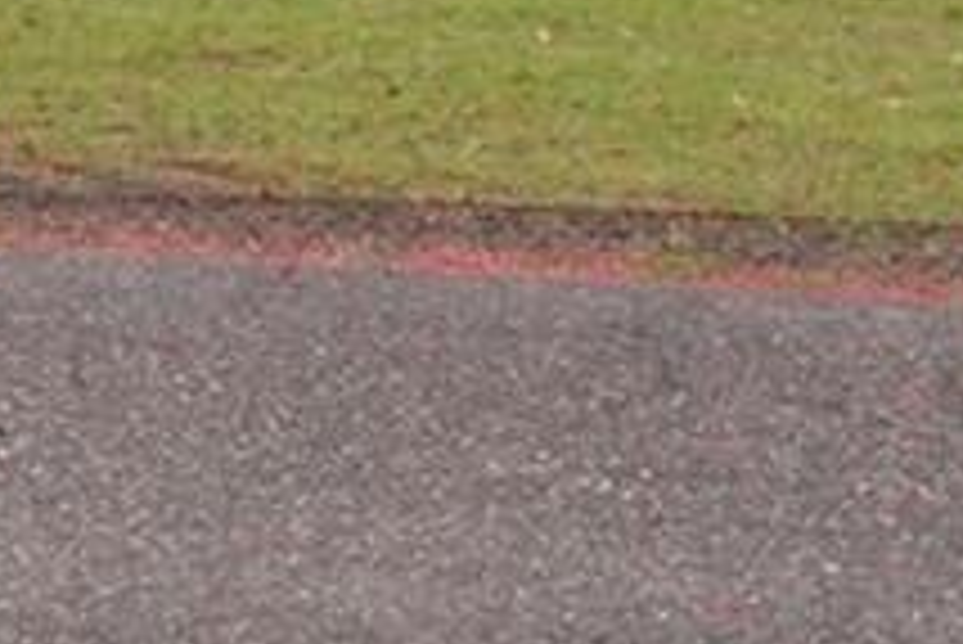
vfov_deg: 9.0
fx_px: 3901
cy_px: -554
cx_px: 158
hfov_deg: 14.0
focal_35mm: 146
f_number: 4
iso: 100
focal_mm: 13
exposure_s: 1/125
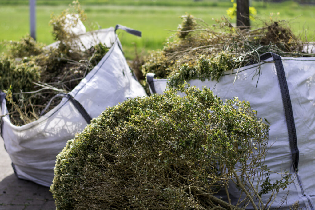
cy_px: 105
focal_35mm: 75
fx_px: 656
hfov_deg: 27.0
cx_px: 158
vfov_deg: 18.2
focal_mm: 50
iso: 100
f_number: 2.2
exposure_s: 1/1250
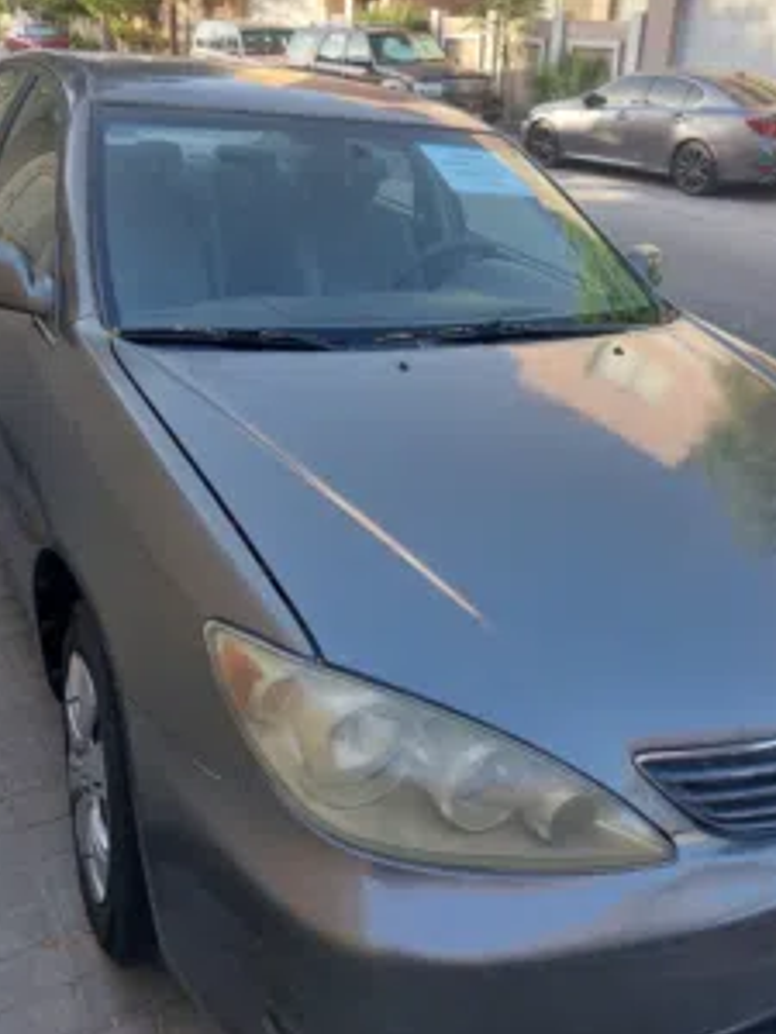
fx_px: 956
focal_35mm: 32
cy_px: 379
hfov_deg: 44.1
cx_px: 421
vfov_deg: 56.1
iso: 25
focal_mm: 5.23
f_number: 1.8
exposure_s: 1/145
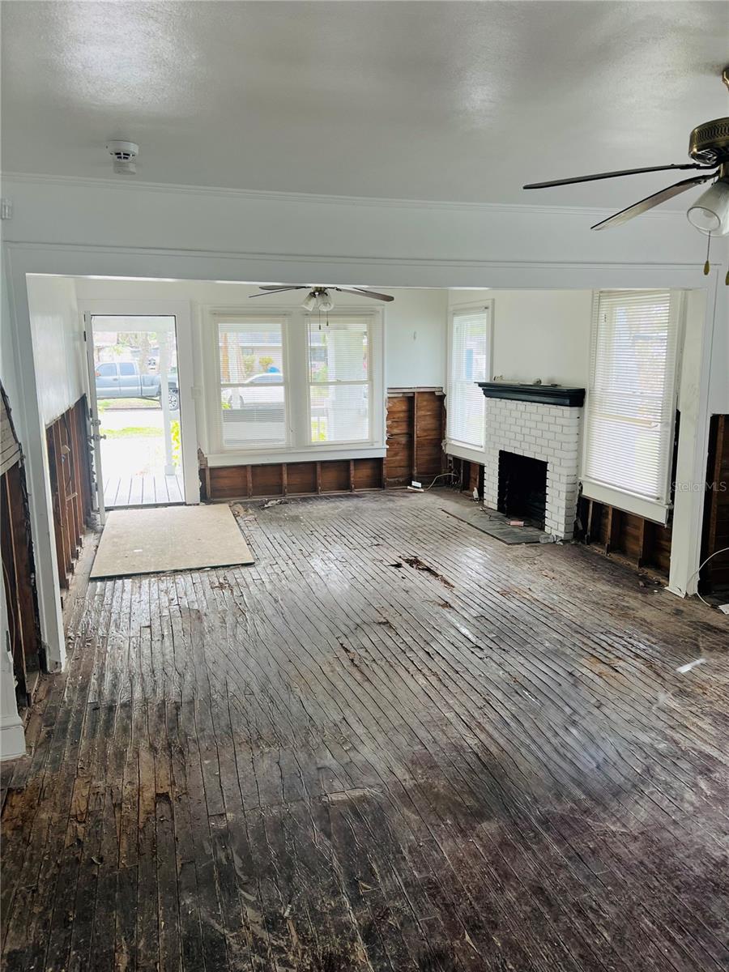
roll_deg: -0.1
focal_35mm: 26
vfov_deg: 67.3
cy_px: 486
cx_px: 364
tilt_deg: -9.5
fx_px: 730
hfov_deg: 53.1
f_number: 1.5
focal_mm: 5.7
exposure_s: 1/121
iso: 100
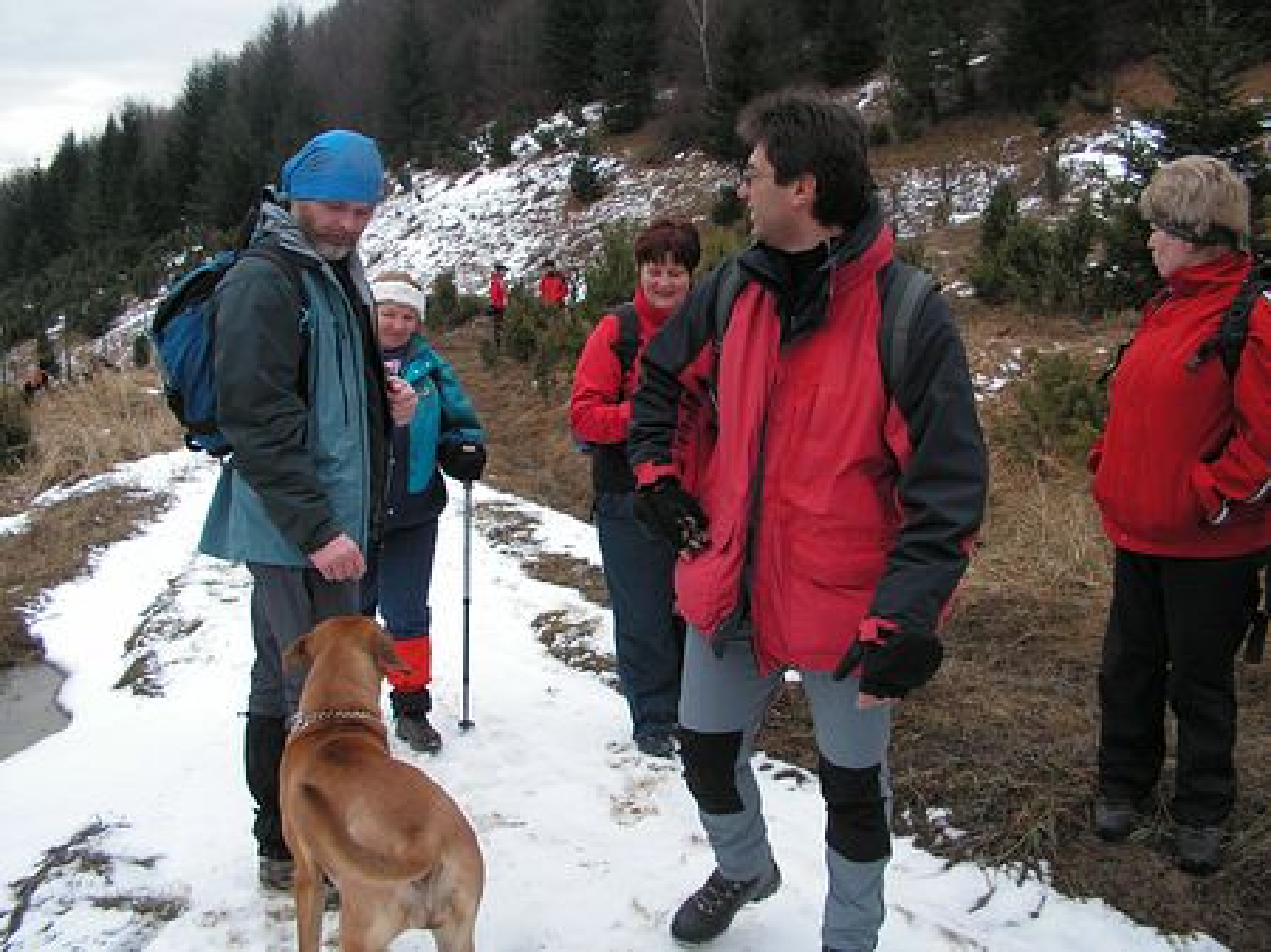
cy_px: 476
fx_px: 1321
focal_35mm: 36
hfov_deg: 51.4
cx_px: 636
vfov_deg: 39.6
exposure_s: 1/160
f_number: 3.2
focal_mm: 6
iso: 50
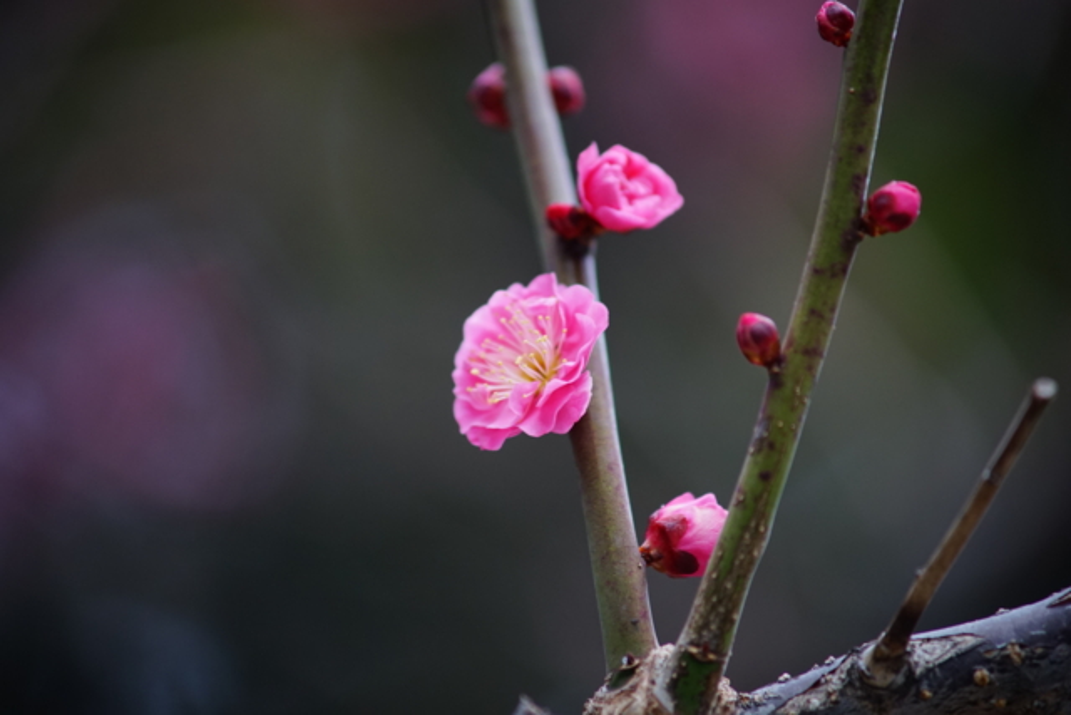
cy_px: 358
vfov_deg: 6.9
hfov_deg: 10.3
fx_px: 5951
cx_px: 536
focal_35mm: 200
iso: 800
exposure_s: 1/400
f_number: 4
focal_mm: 200
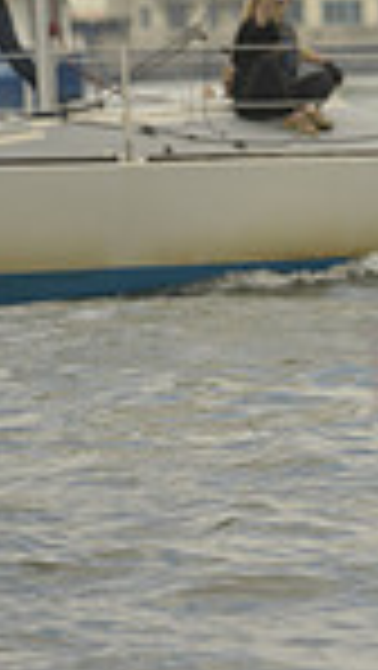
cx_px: 1228
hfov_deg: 1.1
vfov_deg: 2.0
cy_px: 2
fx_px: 18820
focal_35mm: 1058
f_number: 7.1
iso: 400
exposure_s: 1/1250
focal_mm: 260
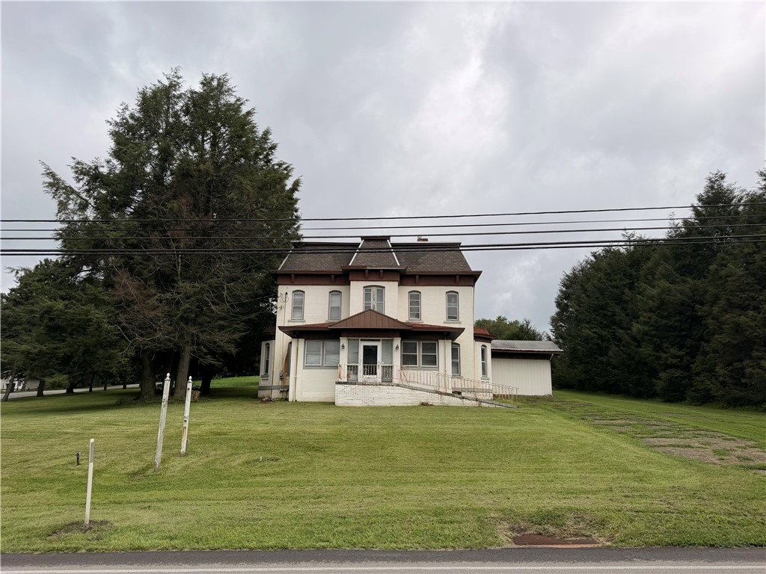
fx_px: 531
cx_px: 383
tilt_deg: +10.5
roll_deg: -1.0
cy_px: 287
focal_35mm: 24
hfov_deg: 71.6
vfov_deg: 56.8
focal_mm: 6.76
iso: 80
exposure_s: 1/6173
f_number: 1.78
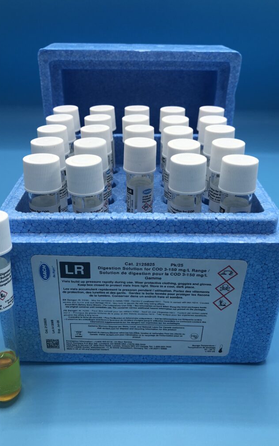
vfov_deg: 61.2
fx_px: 377
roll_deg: -1.2
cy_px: 223
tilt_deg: -29.8
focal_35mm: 31
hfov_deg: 40.6
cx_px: 134
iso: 20
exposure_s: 1/343
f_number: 1.8
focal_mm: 3.99
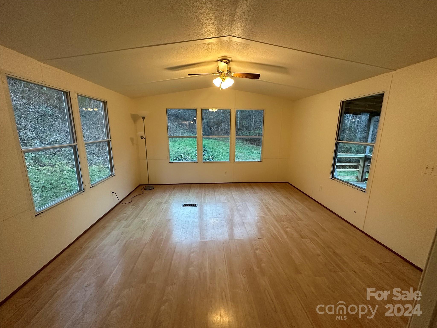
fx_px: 177
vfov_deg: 85.7
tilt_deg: -12.9
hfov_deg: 102.1
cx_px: 218
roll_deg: -0.4
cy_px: 164
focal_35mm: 14
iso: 320
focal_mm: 2.22
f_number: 2.2
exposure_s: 1/120
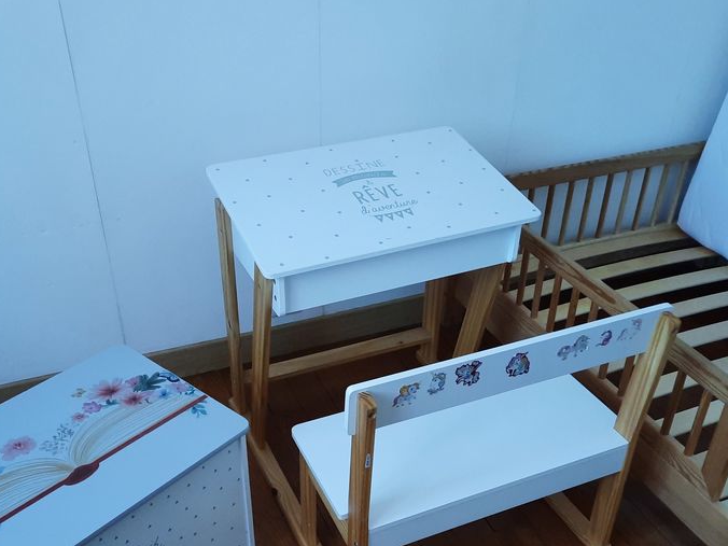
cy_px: 348
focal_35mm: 37
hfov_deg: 50.0
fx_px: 778
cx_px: 319
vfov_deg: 38.4
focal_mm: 4.6
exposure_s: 1/60
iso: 320
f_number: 2
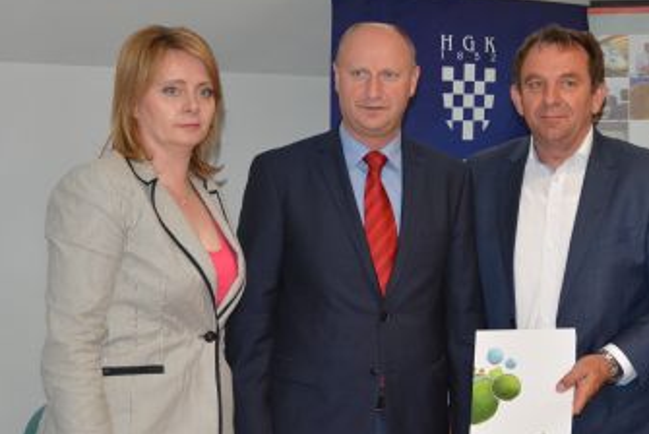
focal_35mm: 74
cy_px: 169
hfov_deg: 26.8
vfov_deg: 18.4
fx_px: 1335
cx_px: 523
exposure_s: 1/200
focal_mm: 28
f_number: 4
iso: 800
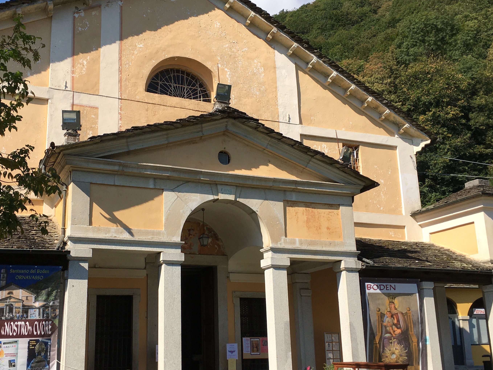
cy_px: 197
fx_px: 612
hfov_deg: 43.8
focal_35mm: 43
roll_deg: +1.5
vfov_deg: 33.6
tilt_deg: +16.5
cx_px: 224
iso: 25
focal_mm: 4.15
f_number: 2.2
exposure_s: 1/1451
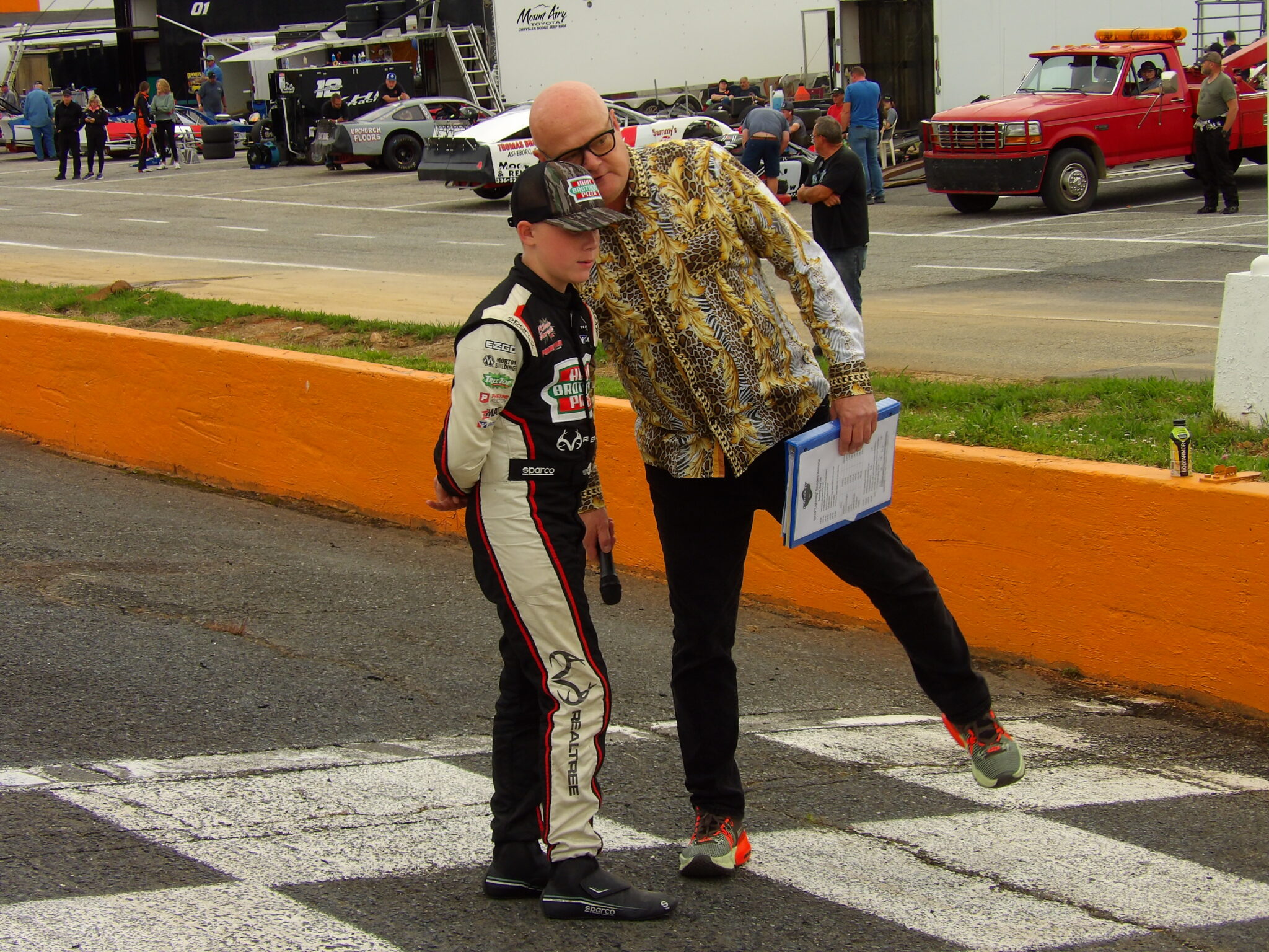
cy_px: 476
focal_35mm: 72
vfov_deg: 20.4
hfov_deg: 27.0
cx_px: 634
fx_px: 2639
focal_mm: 13
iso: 111
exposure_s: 1/100
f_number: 4.1
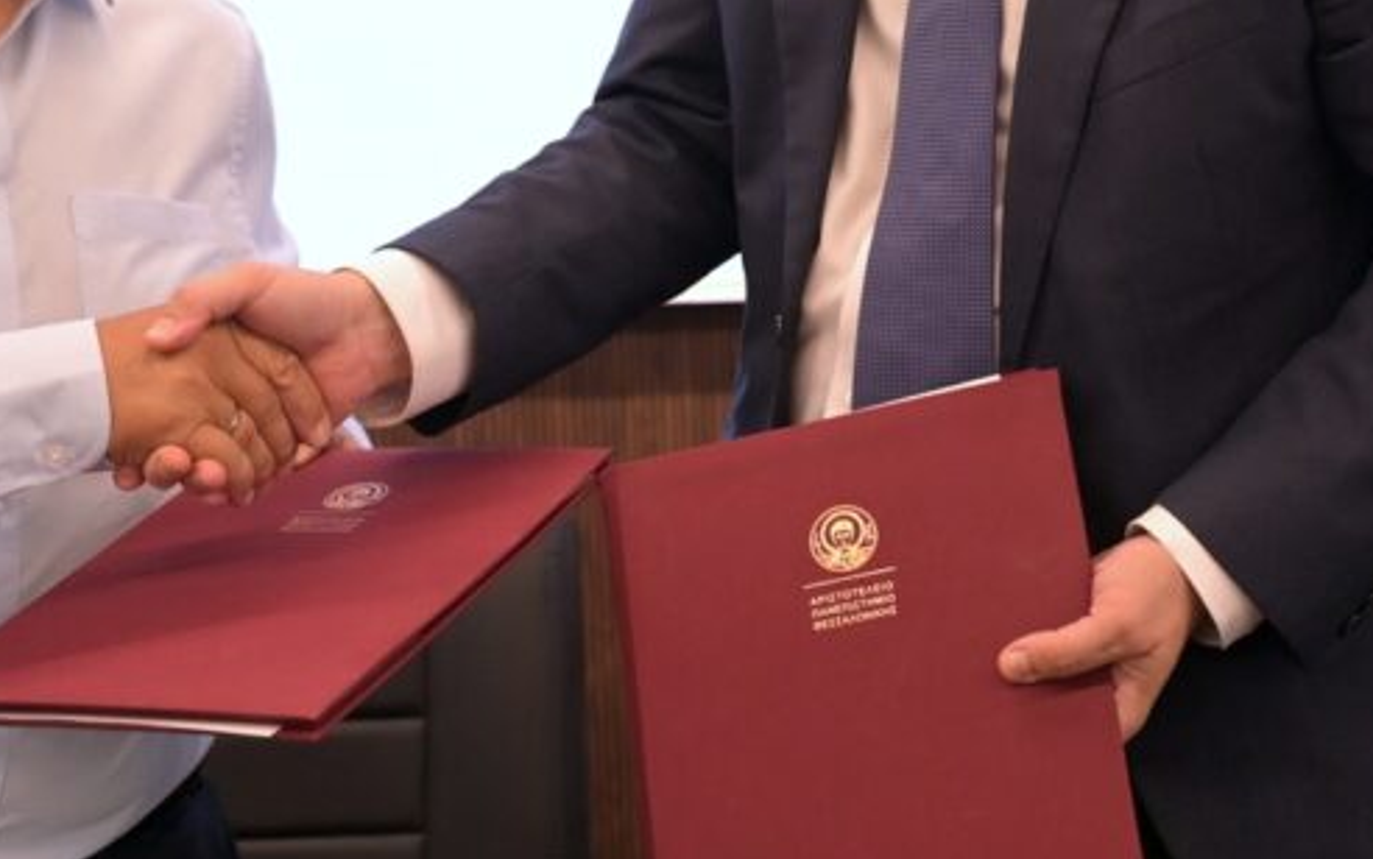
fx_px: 3631
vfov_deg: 13.3
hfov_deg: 21.4
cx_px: 633
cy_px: -3
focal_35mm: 97
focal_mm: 39
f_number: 2.8
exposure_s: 1/160
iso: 640
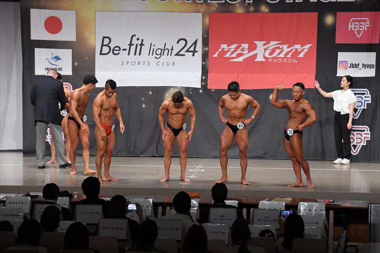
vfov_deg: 14.1
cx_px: 190
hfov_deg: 21.0
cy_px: 126
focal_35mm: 97
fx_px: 1023
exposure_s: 1/400
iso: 6400
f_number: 5.6
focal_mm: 65
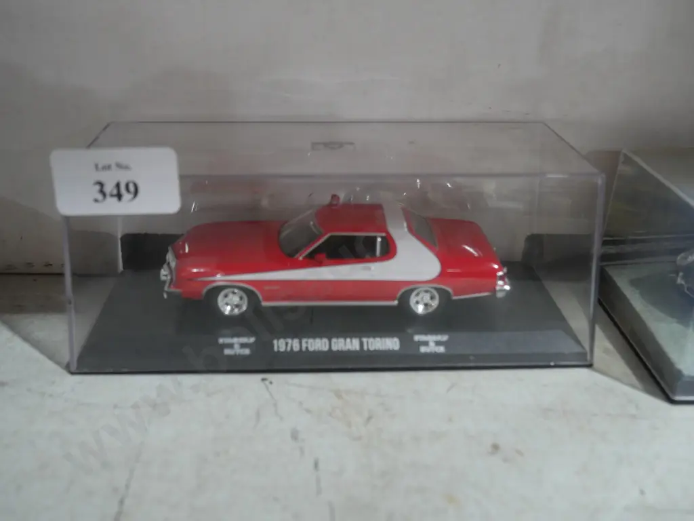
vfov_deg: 36.0
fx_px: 802
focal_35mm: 40
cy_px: 260
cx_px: 347
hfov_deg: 46.8
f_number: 4.5
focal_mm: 20
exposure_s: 1/60
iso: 1000
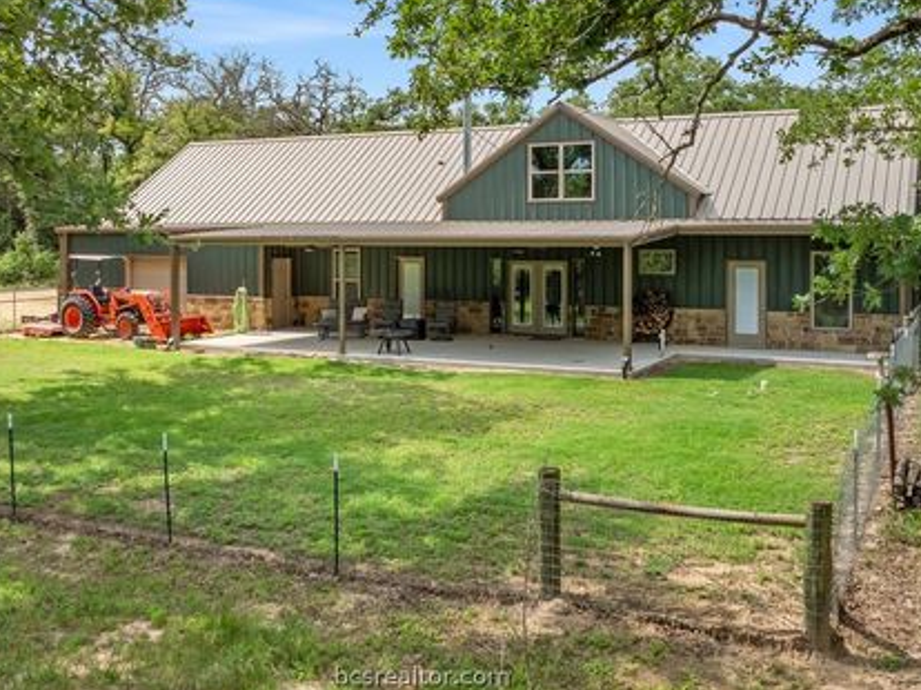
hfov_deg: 61.6
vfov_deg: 47.9
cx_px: 423
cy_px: 277
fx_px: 771
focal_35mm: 29
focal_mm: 12.29
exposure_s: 1/60
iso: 200
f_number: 2.8
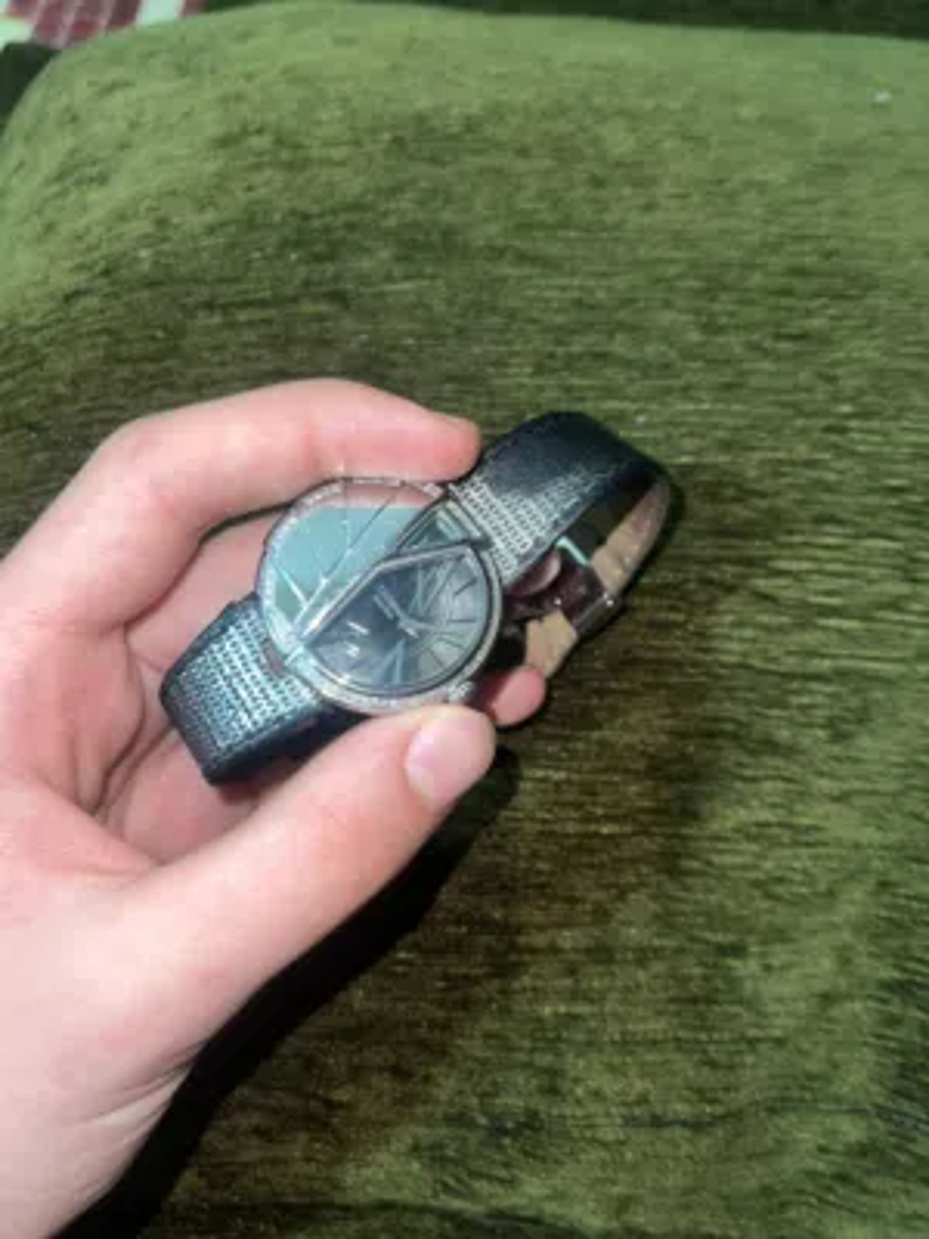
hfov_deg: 53.1
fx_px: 930
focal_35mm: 26
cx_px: 464
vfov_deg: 67.3
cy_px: 620
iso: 32
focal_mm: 5.7
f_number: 1.5
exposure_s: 1/5
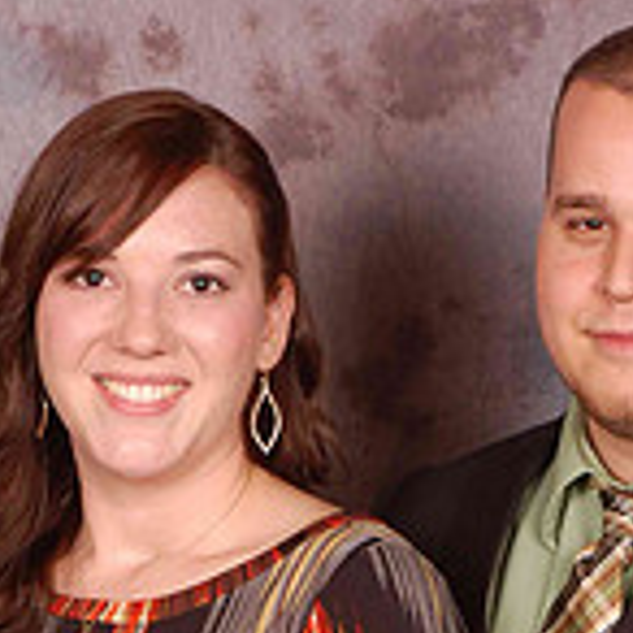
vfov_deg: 9.2
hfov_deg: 9.2
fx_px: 3910
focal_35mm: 189
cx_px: 462
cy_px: 689
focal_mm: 48
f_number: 10
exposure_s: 1/125
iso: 200
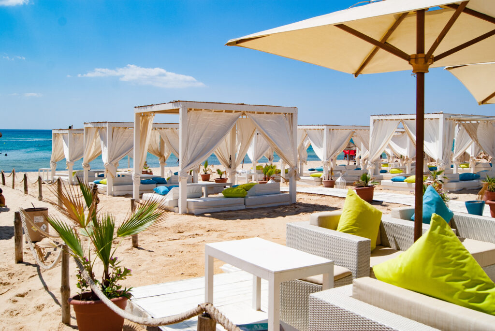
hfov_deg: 57.2
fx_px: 454
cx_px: 248
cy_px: 166
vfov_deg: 40.1
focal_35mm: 33
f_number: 9
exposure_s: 1/500
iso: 100
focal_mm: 22
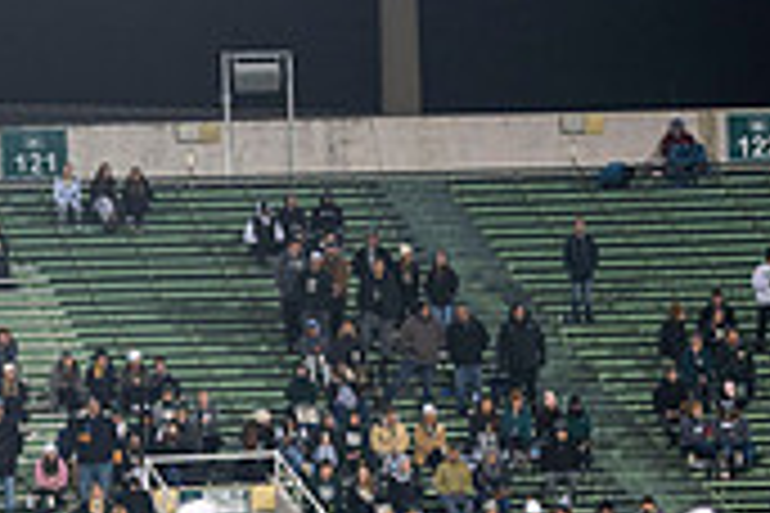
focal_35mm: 238
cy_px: 860
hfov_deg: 8.5
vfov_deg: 5.7
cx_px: -360
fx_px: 5090
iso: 1000
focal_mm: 70
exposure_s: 1/500
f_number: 2.8
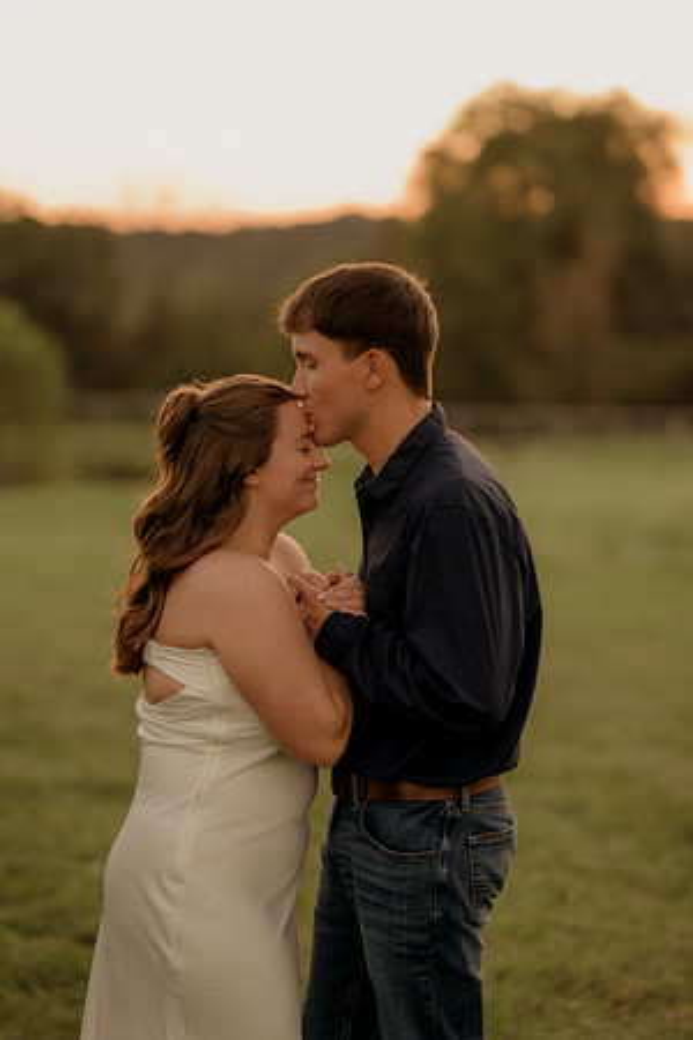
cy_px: 520
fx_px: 2454
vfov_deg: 23.9
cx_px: 346
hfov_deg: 16.1
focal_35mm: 85
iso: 100
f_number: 1.8
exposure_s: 1/80
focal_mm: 85
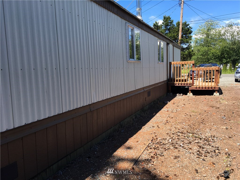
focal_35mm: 29
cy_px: 90
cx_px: 120
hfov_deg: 61.7
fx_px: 201
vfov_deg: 48.2
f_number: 2.2
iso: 25
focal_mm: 4.15
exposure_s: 1/905
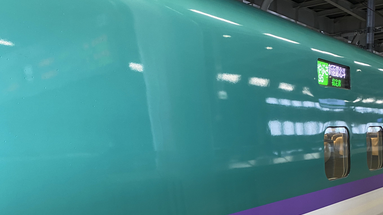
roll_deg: -0.3
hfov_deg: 48.1
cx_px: 225
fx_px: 427
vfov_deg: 27.6
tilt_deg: -13.0
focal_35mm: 42
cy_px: 183
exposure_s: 1/50
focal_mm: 4.25
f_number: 1.8
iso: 100
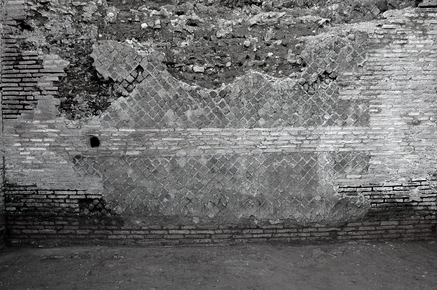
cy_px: 145
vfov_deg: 36.8
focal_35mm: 36
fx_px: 436
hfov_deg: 53.2
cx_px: 218
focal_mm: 24
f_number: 8
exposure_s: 1/30
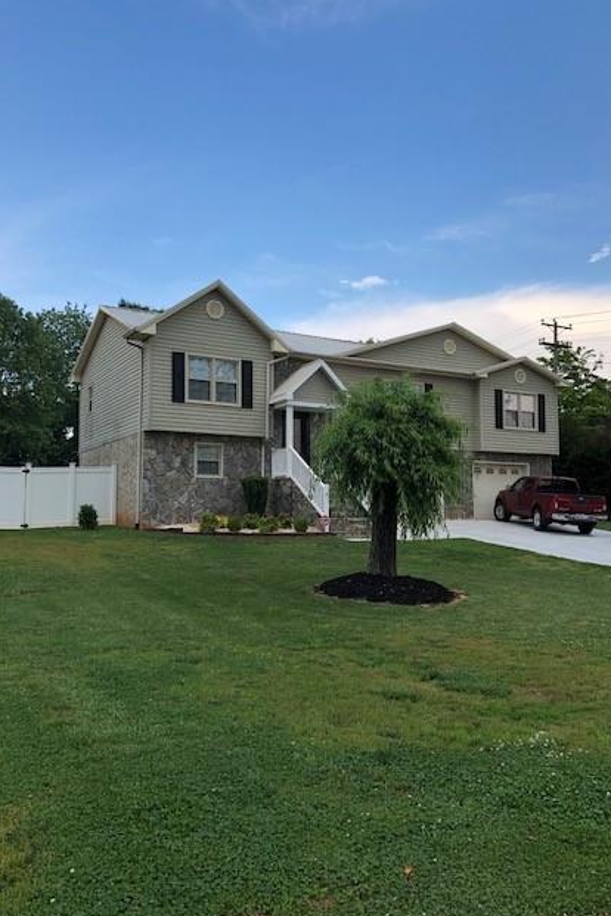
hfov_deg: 43.6
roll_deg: -1.1
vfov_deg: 61.9
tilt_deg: +4.1
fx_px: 764
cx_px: 326
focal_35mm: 30
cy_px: 465
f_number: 1.8
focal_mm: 3.99
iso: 20
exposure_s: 1/774
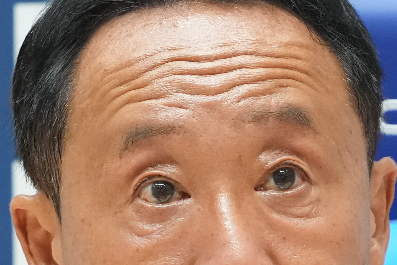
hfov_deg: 0.9
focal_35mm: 2239
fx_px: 24687
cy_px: 369
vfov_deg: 0.6
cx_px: 2
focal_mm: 400
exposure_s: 1/200
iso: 3200
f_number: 5.6
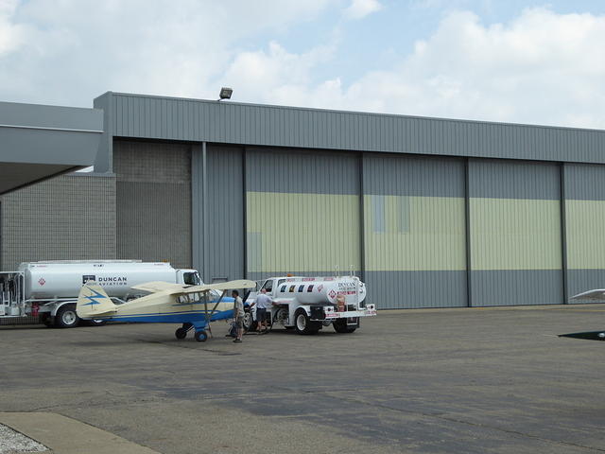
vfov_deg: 24.4
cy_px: 227
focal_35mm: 60
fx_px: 1049
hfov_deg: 32.2
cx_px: 302
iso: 100
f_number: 4.2
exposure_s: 1/640
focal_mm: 10.3
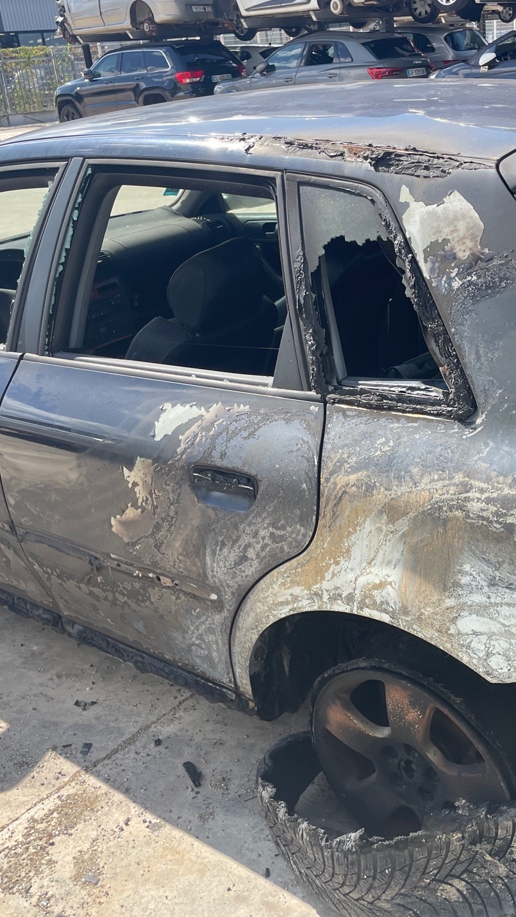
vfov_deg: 52.8
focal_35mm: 38
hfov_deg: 30.6
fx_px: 924
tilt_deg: -21.6
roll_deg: +6.1
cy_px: 456
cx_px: 392
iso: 32
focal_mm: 4.2
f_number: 1.6
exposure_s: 1/842
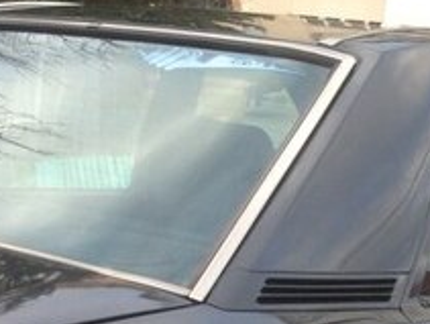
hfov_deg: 18.8
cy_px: 429
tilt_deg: -16.4
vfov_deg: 13.8
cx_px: 365
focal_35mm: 103
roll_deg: -4.2
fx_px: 1282
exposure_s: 1/100
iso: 64
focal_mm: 4.12
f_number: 2.4
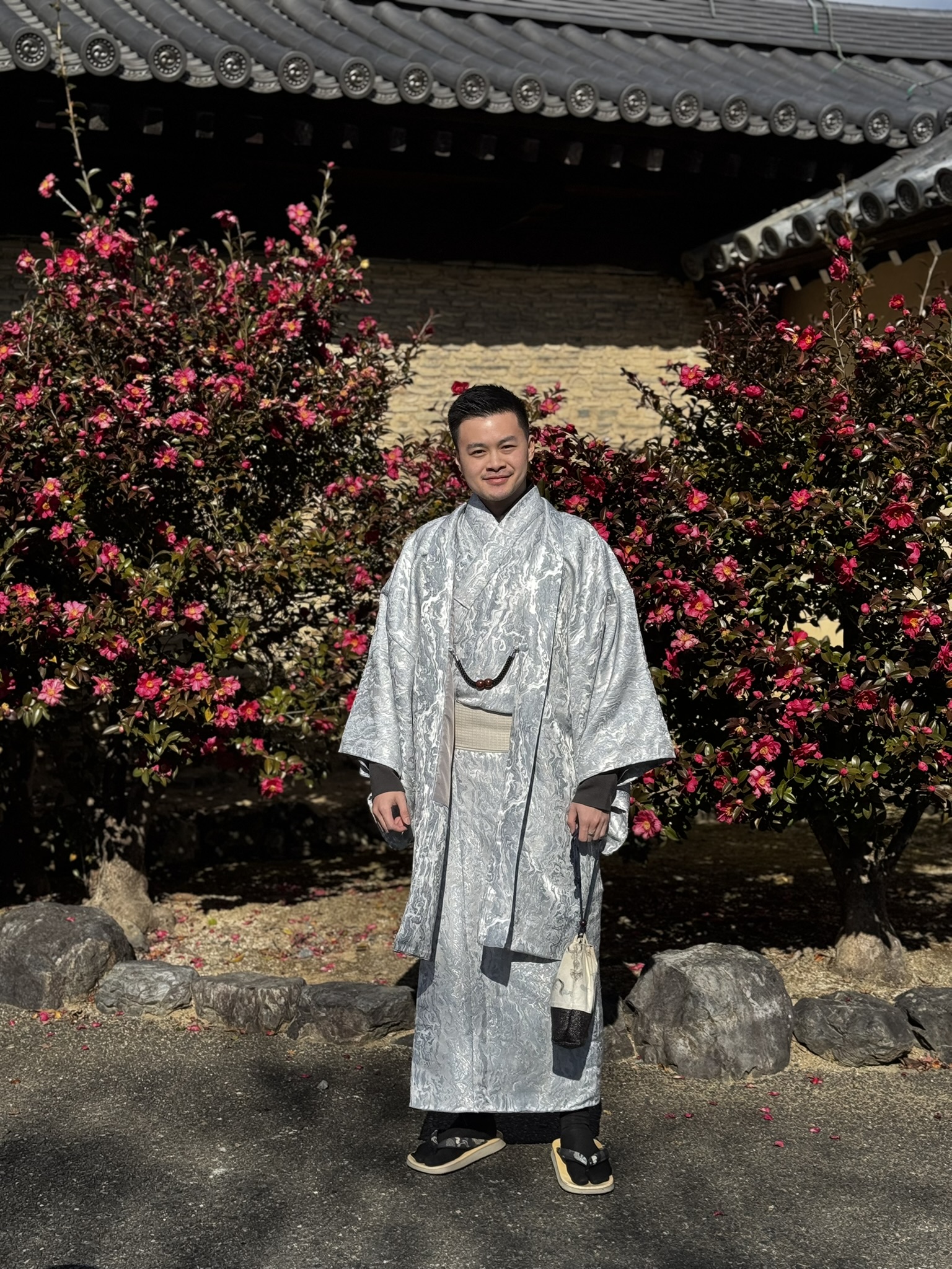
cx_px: 476
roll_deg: +0.6
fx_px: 1760
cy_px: 634
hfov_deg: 30.3
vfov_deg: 39.7
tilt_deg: -1.1
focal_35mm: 48
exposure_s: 1/5848
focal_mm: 6.76
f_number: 1.78
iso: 64
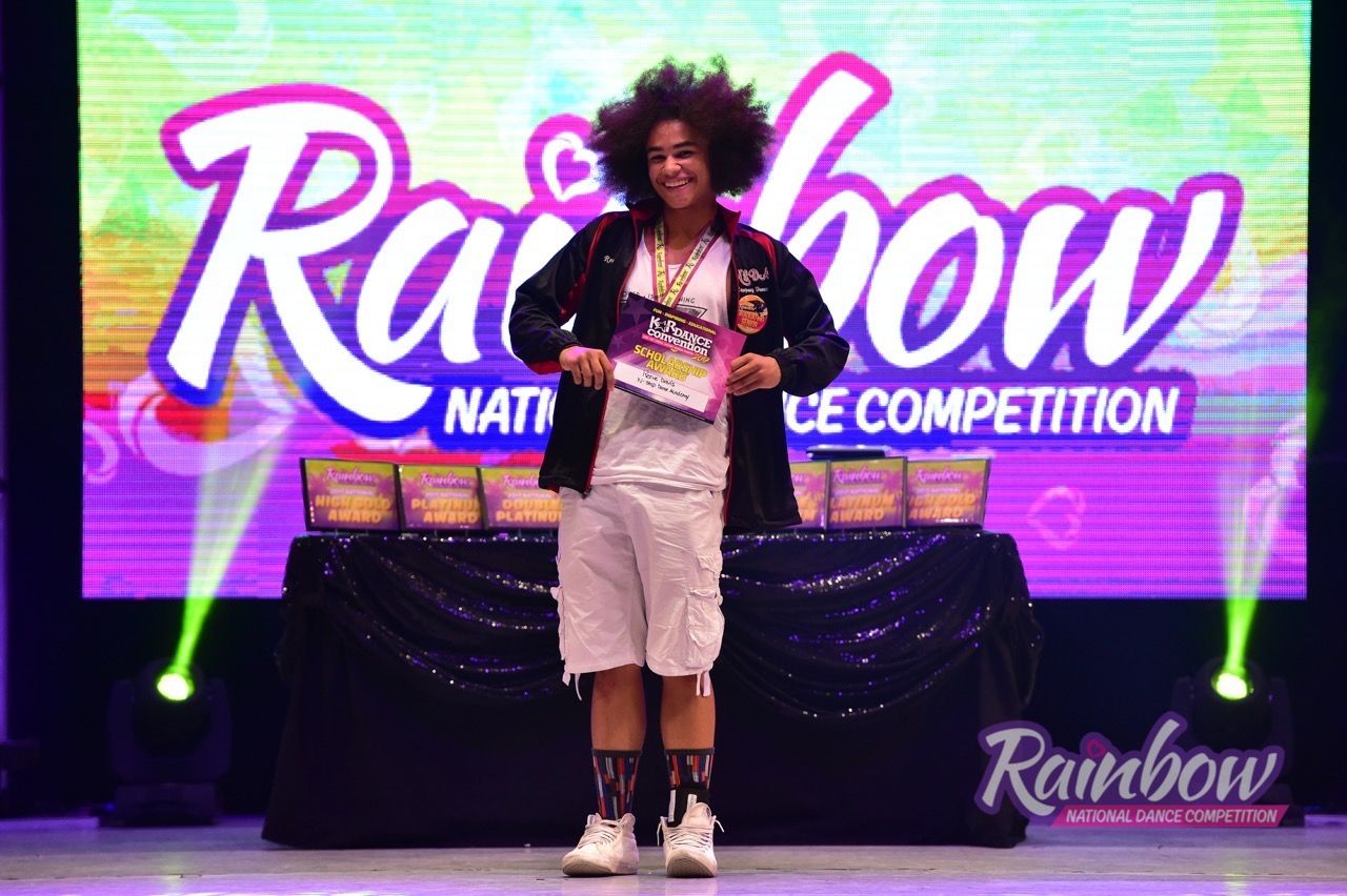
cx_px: 674
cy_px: 448
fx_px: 6731
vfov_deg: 7.6
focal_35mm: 180
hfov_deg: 11.4
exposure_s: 1/1250
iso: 4000
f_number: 3.2
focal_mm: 180
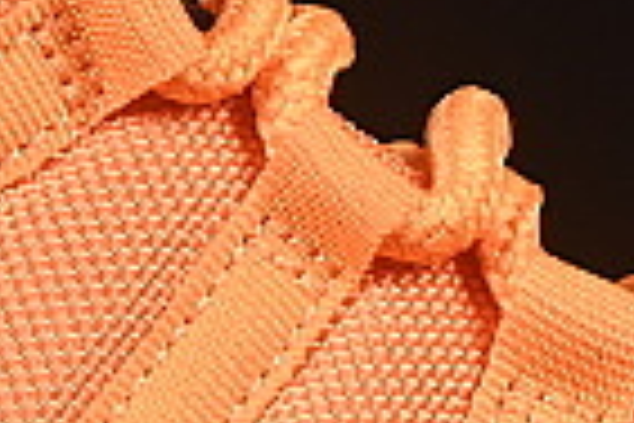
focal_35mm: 573
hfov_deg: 3.6
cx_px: 400
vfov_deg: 2.4
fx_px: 10090
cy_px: 396
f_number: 7.1
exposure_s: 1/80
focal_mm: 50
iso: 160
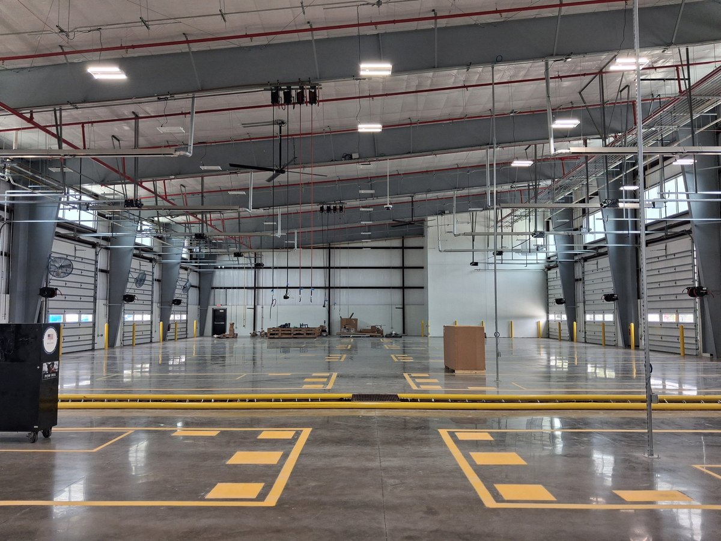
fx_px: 562
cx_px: 360
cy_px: 270
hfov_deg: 65.3
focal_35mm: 27
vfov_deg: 51.4
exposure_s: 1/120
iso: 125
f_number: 1.8
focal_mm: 4
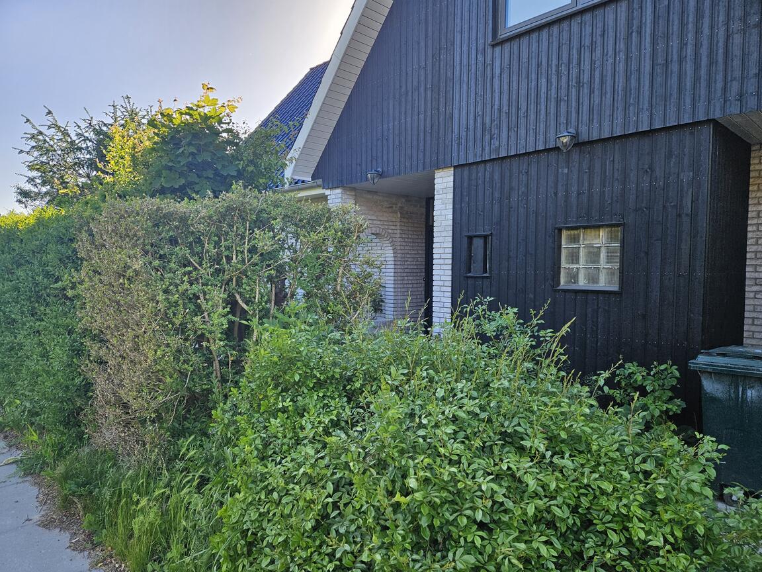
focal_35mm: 23
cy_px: 286
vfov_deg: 58.9
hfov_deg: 73.9
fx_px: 506
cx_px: 381
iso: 40
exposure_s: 1/445
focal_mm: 5.4
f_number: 1.8
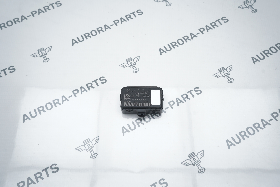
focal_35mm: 36
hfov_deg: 53.1
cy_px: 94
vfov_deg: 36.9
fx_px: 280
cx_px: 140
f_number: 6.3
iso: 500
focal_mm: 36
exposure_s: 1/160
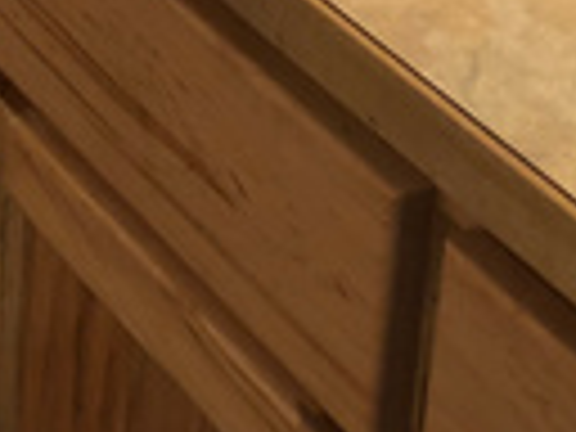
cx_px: -356
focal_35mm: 140
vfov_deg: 9.5
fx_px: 2330
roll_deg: +0.5
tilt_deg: -18.2
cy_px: -567
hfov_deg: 13.1
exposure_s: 1/20
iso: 40
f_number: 1.8
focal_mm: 4
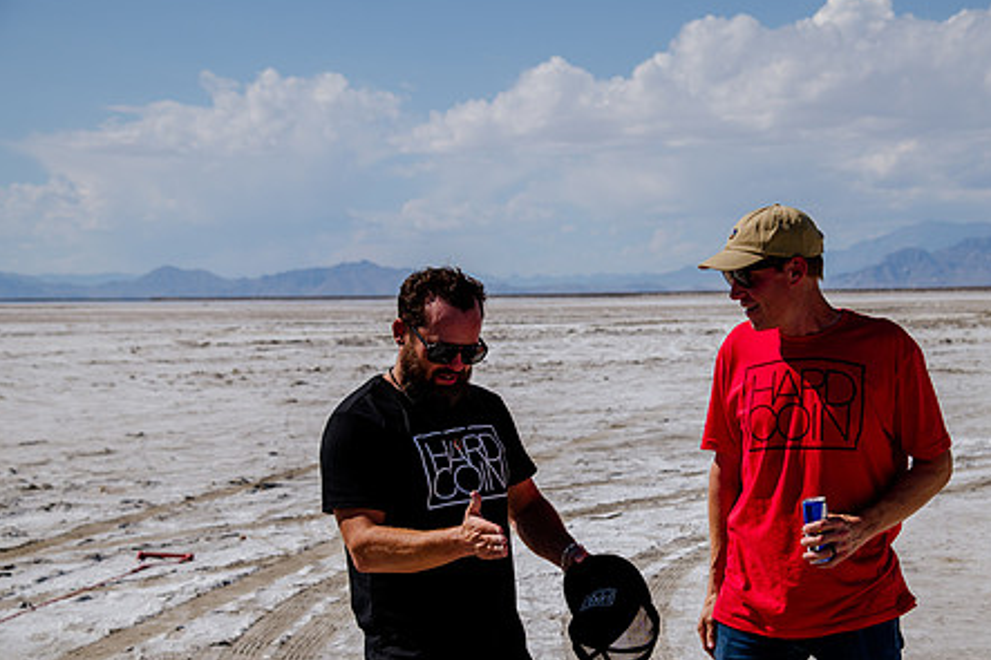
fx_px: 2091
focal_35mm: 76
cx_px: 631
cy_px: 398
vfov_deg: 17.9
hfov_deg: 26.6
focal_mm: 58
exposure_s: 1/2000
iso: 160
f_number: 6.3
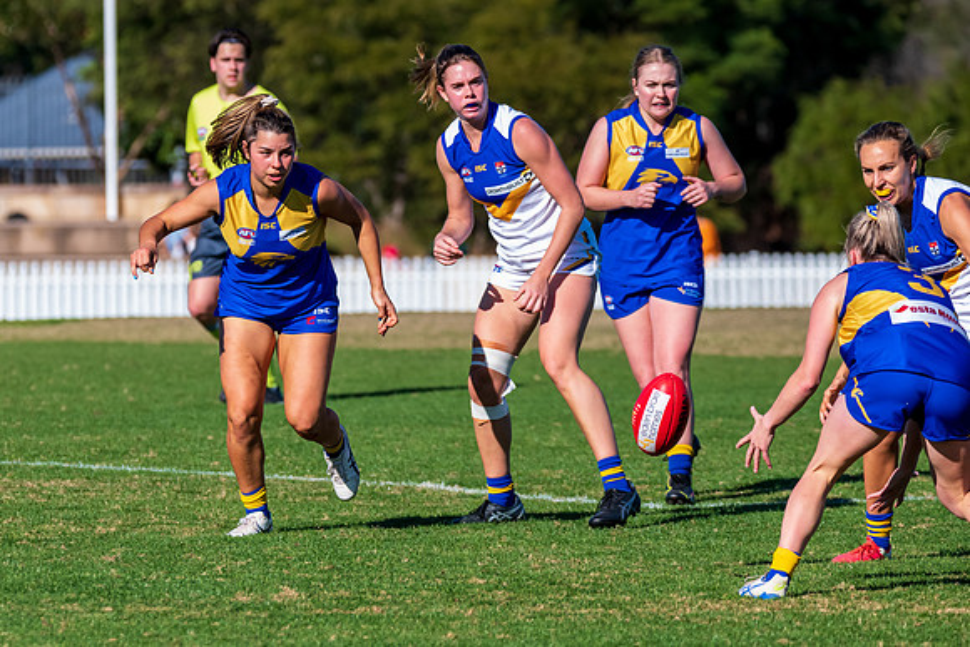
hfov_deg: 4.4
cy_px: 336
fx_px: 12511
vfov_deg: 3.0
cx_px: 266
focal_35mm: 464
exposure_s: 1/2000
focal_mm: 320
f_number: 8
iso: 800
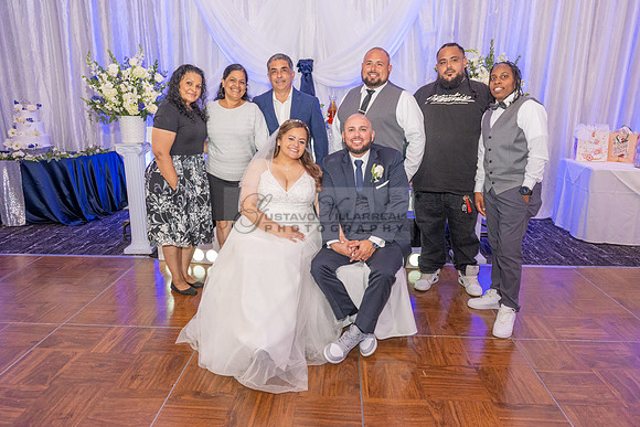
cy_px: 212
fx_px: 455
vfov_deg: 50.3
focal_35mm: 26
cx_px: 317
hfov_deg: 70.2
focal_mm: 24
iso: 1600
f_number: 4
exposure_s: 1/200
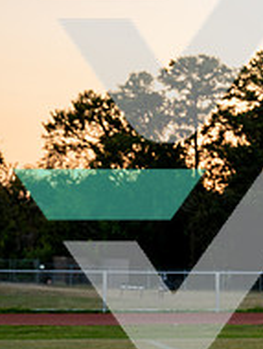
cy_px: 267
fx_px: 1466
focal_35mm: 145
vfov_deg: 13.5
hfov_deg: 9.7
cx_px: 482
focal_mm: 48
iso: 500
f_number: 5.6
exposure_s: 1/250
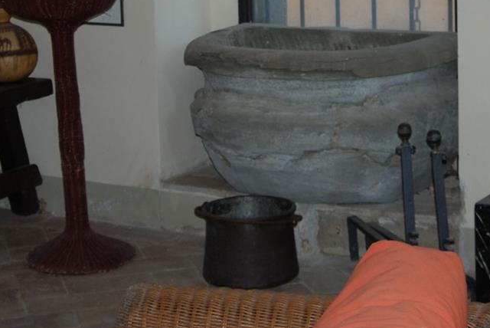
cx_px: 280
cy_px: -24
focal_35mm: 105
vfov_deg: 12.9
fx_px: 1430
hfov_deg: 19.4
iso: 200
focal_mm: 28
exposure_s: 1/60
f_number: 3.5
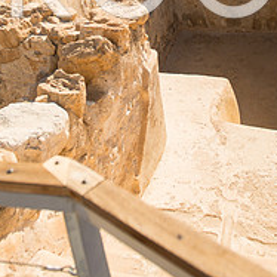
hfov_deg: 34.7
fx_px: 444
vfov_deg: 31.0
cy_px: -25
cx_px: 141
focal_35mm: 49
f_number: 2.8
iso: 200
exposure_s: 1/4000
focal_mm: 24
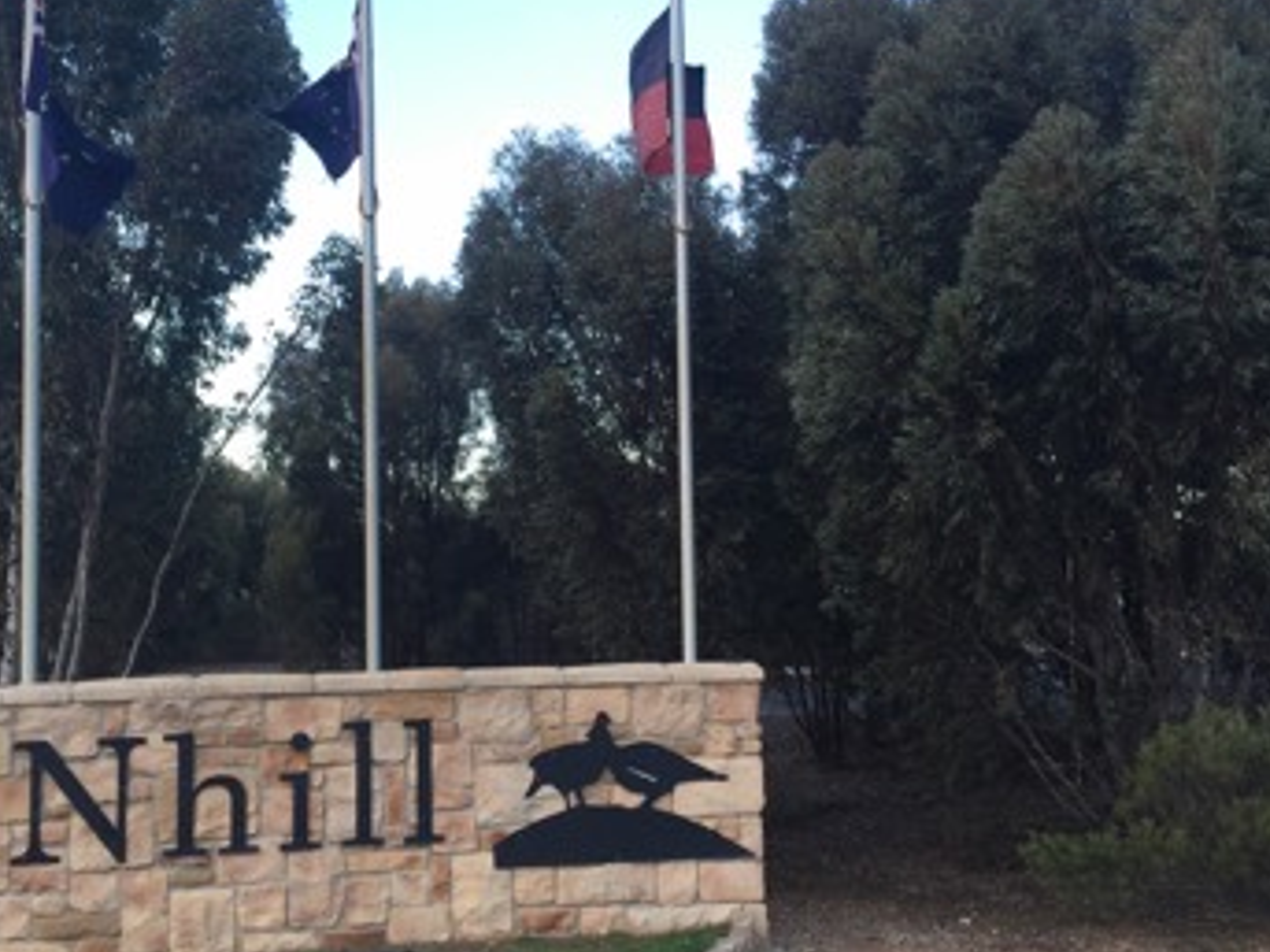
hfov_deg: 43.0
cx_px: 655
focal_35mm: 44
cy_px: 496
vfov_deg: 32.9
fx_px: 1614
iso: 32
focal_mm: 4.15
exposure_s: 1/120
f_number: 2.2
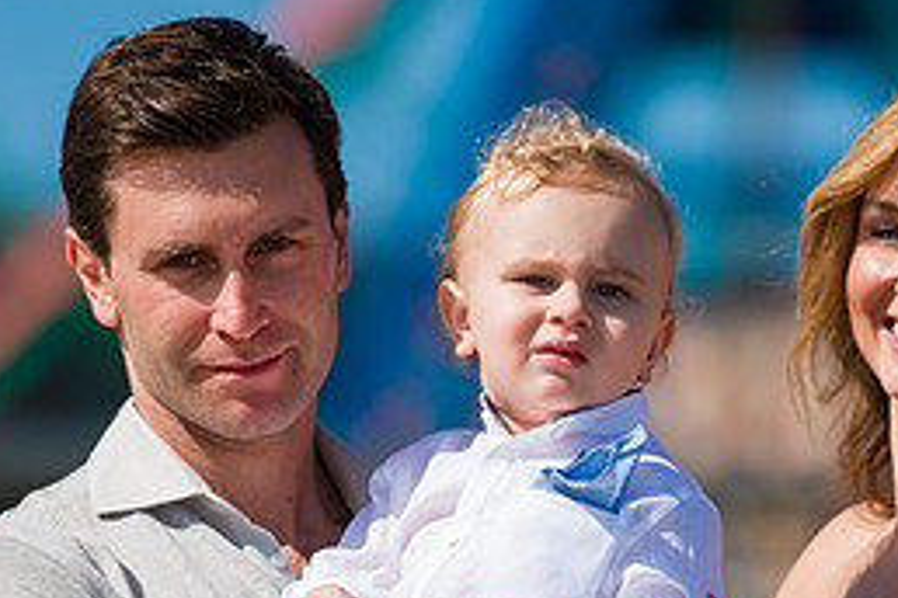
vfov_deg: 3.1
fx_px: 11199
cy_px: 292
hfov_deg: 4.6
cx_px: 578
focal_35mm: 449
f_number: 3.2
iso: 200
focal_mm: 200
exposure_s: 1/6400
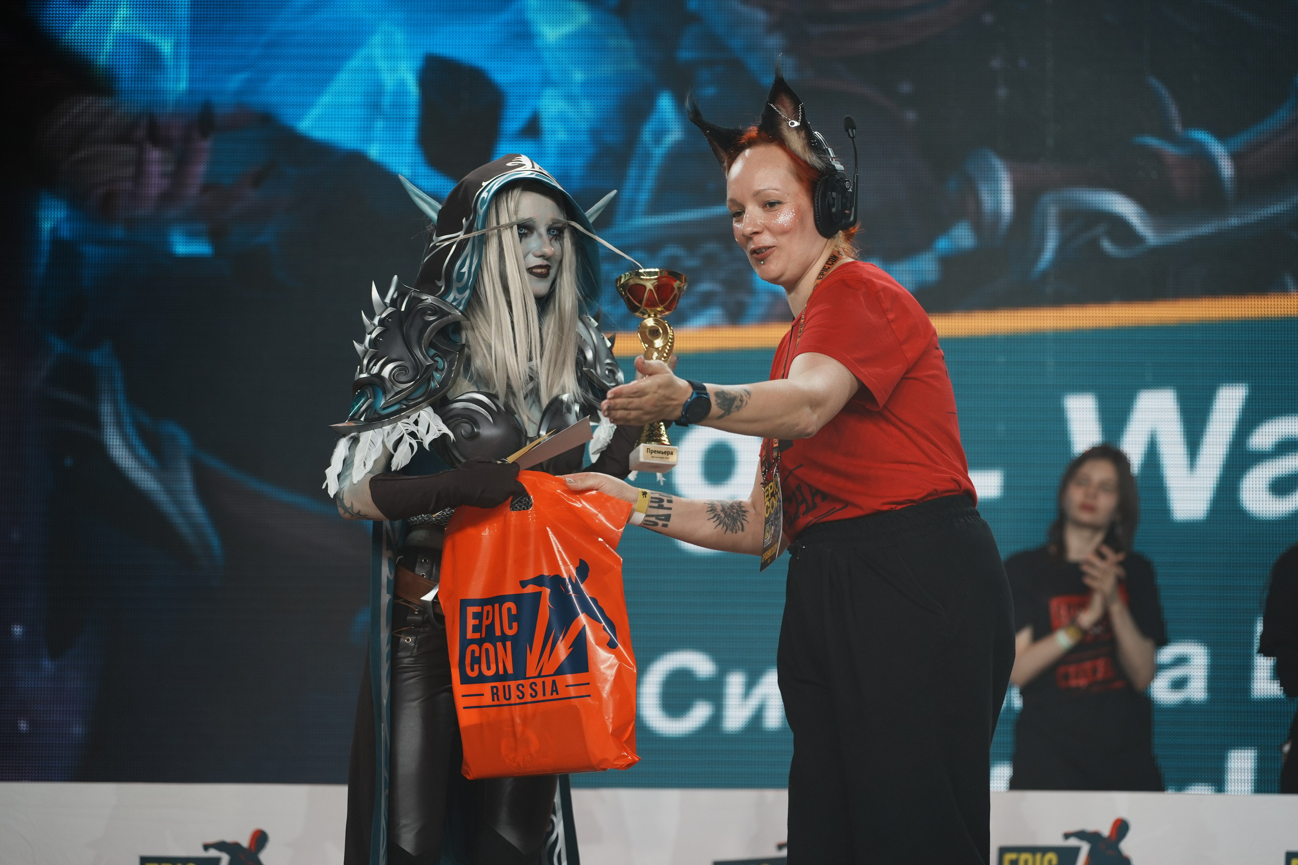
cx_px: 649
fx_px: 3966
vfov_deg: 12.5
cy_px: 432
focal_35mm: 110
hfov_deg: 18.6
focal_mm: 110
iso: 400
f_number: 2.8
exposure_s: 1/1000
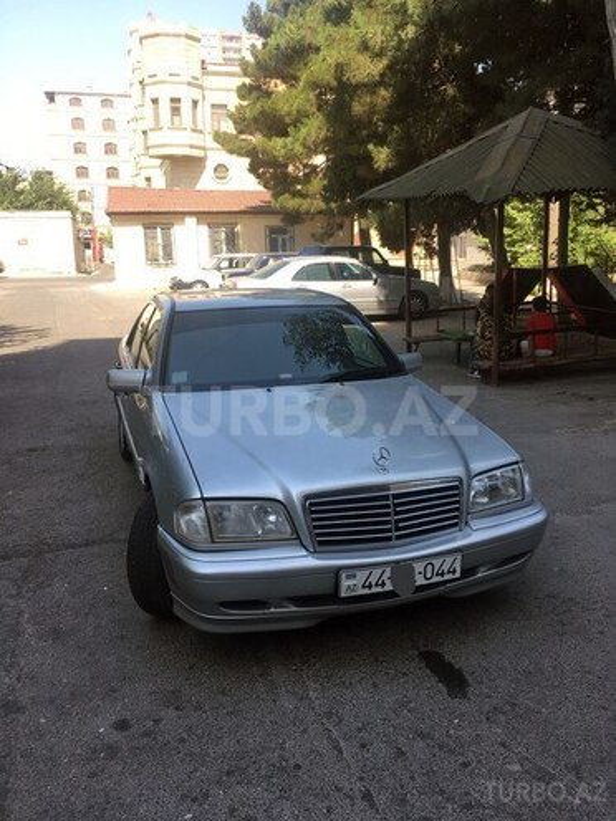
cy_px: 410
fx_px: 688
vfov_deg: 61.7
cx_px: 308
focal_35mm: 29
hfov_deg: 48.2
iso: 25
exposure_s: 1/447
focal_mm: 4.15
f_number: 2.2
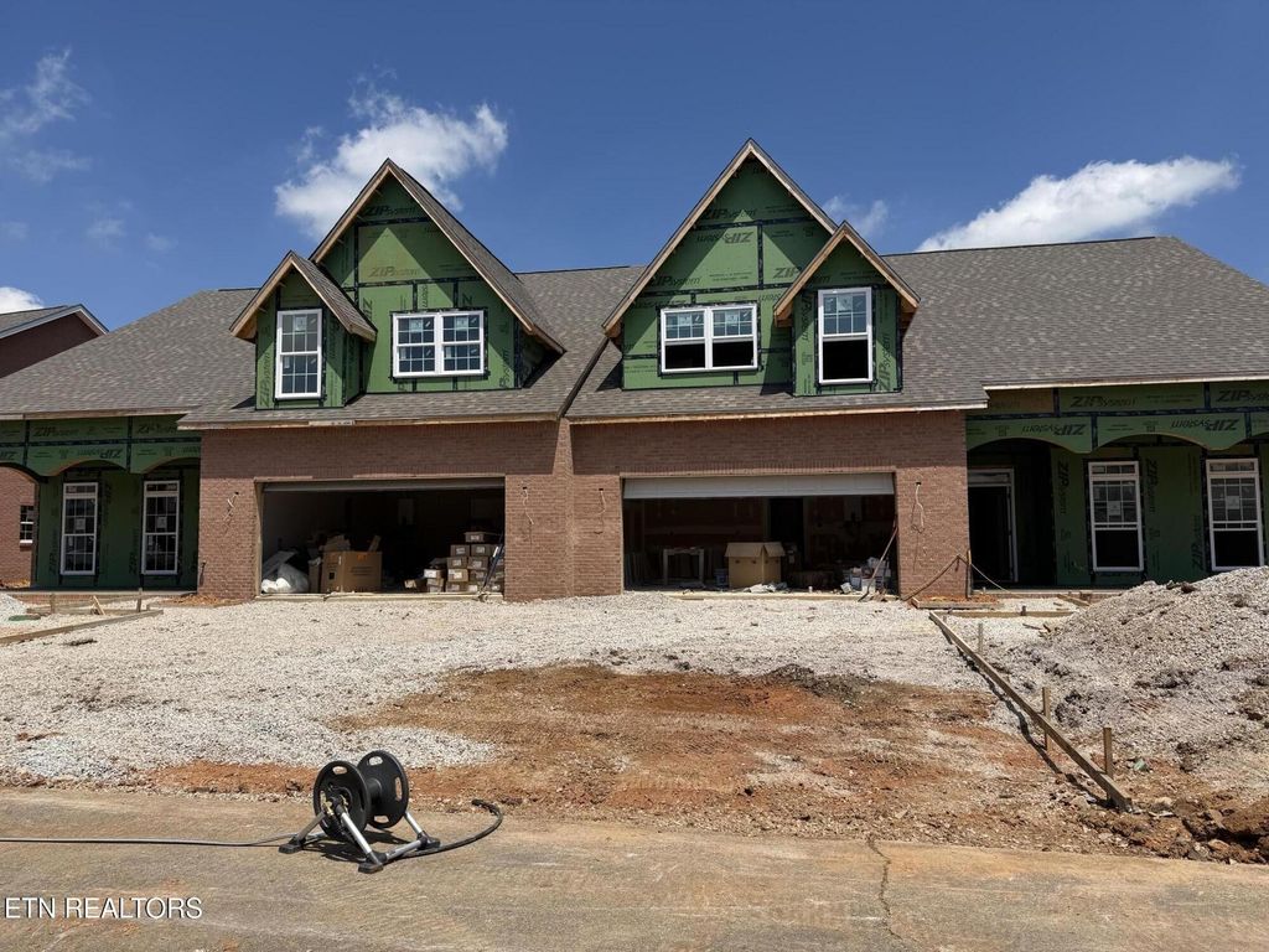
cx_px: 634
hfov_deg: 71.6
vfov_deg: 56.8
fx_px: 880
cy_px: 476
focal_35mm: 24
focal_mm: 6.76
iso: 80
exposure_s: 1/6173
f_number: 1.78
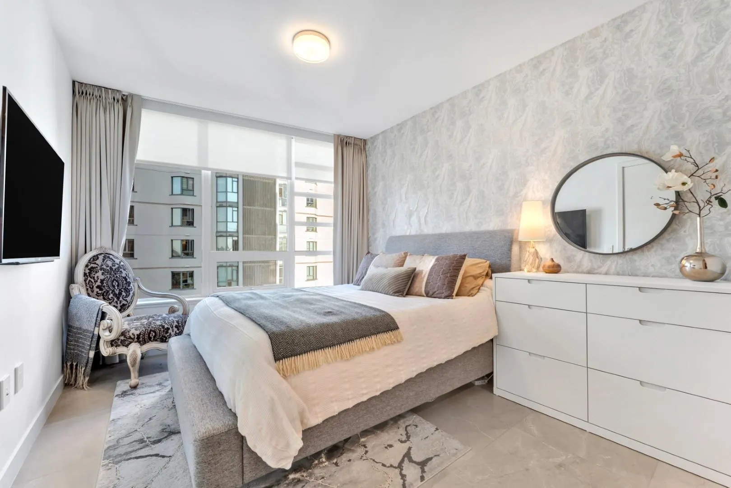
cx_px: 366
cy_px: 244
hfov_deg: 101.5
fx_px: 298
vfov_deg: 78.5
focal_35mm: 15
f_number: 8
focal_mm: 14.7
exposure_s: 1/60
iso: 400
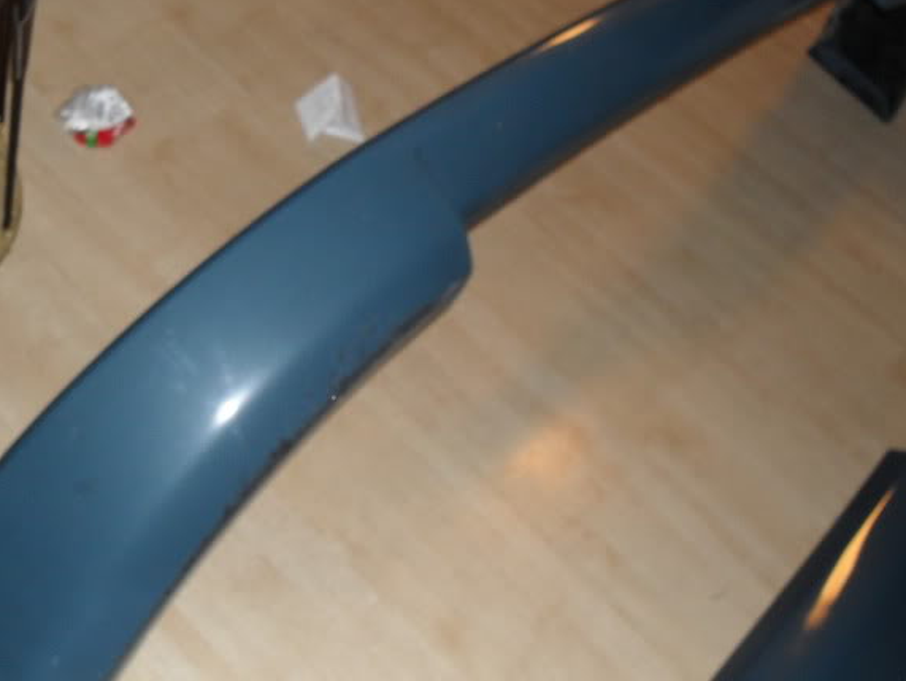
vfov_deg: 29.7
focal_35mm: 49
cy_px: 357
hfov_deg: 38.8
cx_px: 378
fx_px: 1283
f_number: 3.2
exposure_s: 1/45
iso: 200
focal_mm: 6.3
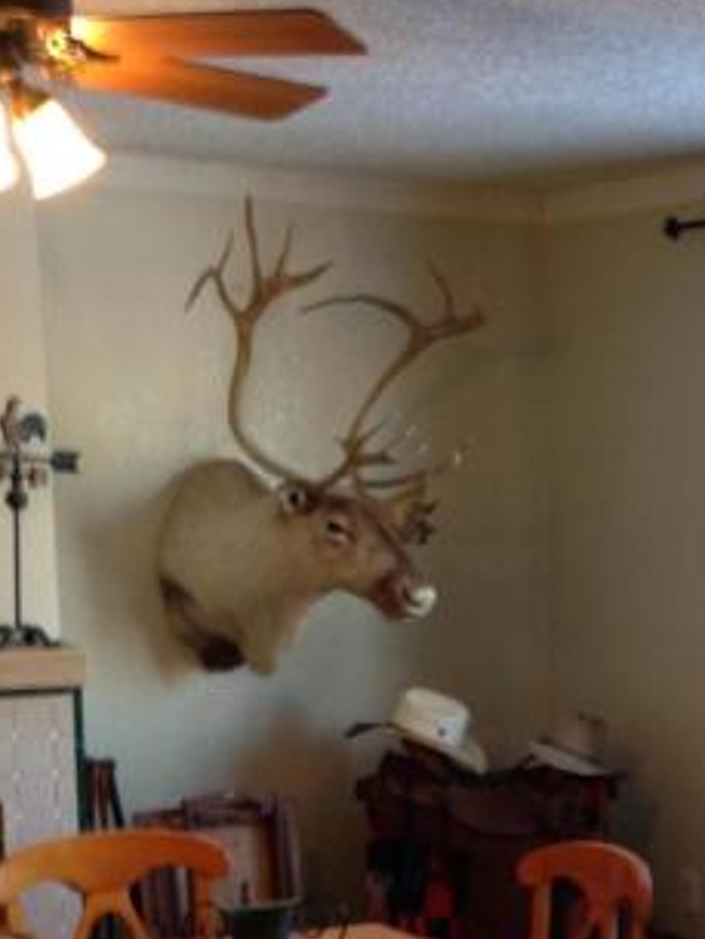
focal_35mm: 83
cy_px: 917
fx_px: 2252
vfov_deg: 22.7
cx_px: 603
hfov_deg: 17.6
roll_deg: -0.1
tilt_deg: -9.6
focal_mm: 4.12
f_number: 2.4
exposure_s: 1/20
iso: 80
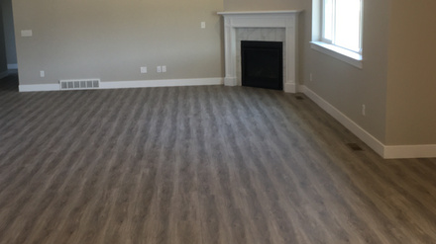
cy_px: 95
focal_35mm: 46
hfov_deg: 43.8
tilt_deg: -8.4
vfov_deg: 25.9
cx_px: 135
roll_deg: +2.9
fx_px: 532
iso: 40
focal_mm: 4.15
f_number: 2.2
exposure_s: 1/30
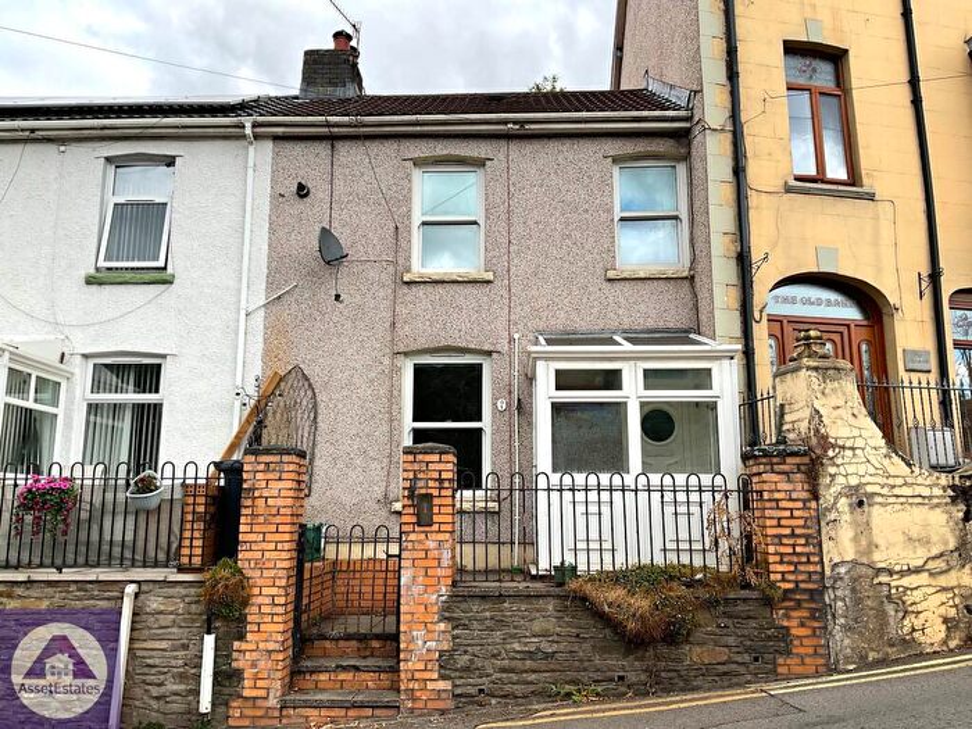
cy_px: 364
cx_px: 486
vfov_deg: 48.2
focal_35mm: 29
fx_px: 814
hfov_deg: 61.7
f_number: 1.8
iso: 16
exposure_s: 1/816
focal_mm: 3
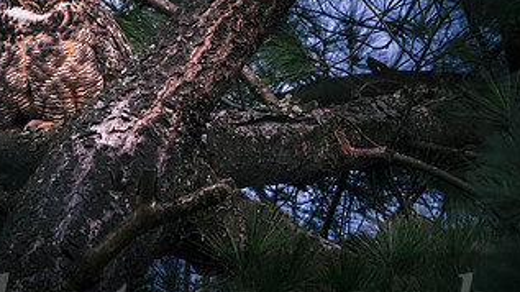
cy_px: 44
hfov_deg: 1.6
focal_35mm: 1311
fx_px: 18069
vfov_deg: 0.9
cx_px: 311
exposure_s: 1/50
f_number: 5.6
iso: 3200
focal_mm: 380
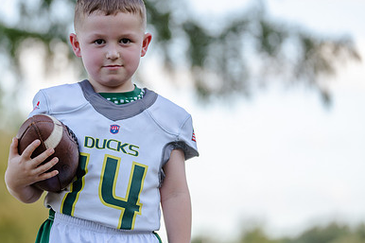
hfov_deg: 10.0
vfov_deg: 6.7
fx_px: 2088
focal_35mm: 206
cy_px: 105
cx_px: 118
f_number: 2.8
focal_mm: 137
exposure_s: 1/320
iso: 160
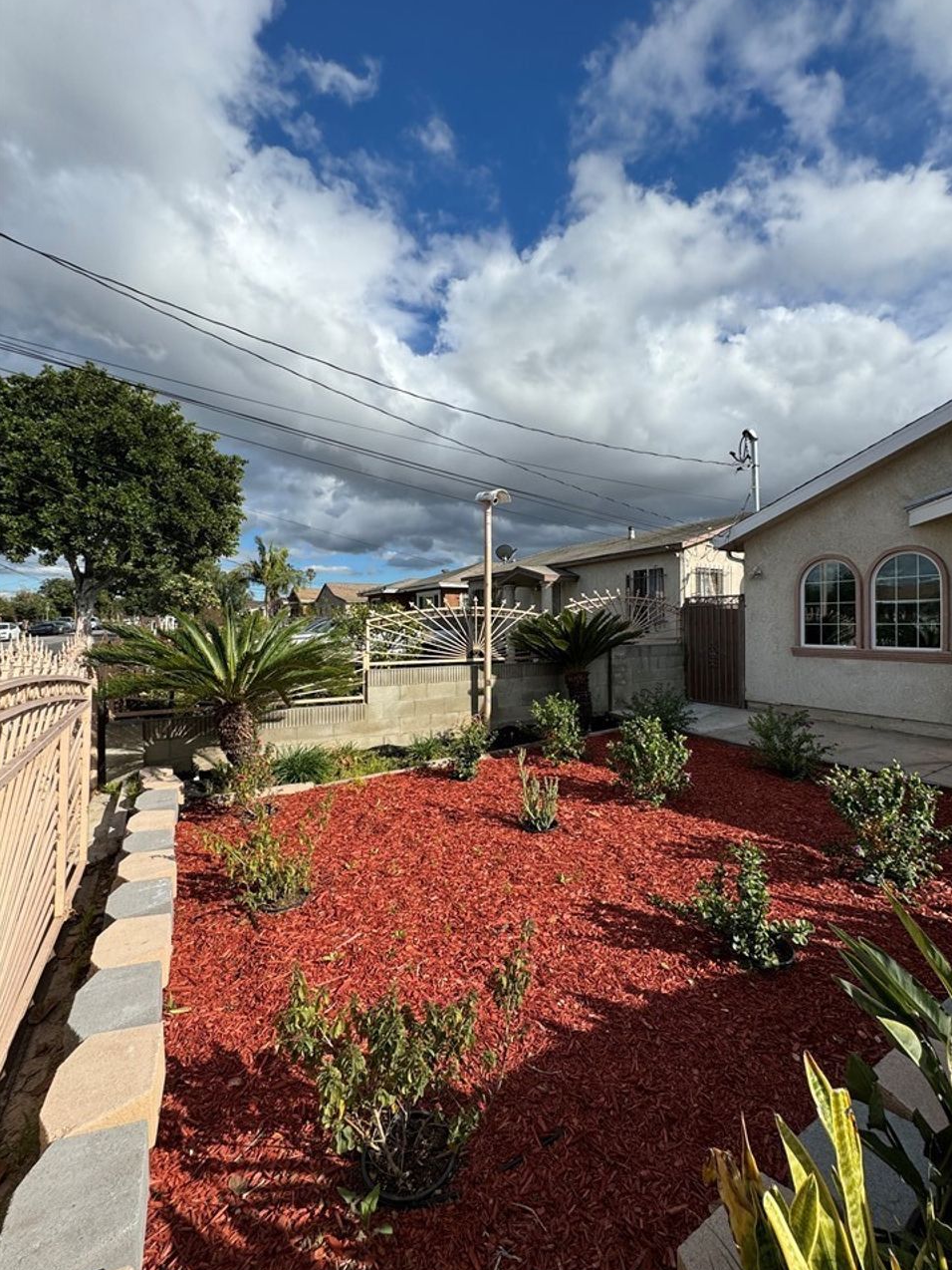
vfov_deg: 98.1
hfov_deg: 81.7
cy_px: 622
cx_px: 507
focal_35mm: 15
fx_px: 550
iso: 50
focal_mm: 2.22
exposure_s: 1/2770
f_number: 2.2
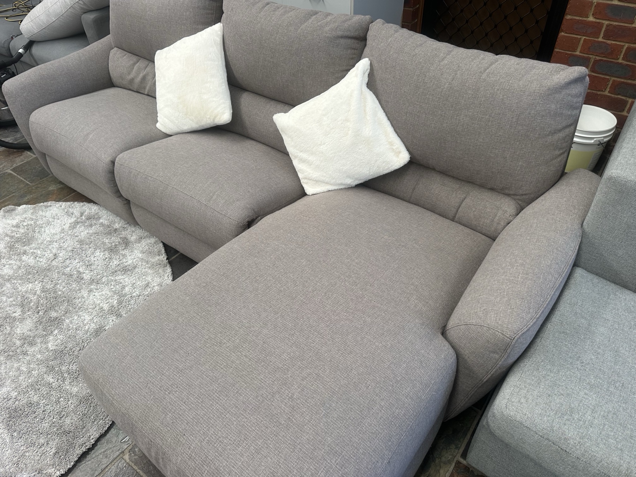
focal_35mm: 24
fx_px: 441
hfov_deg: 71.6
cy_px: 238
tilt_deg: -42.3
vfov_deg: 56.8
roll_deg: +2.7
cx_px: 318
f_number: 1.78
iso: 80
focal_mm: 6.86
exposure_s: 1/258
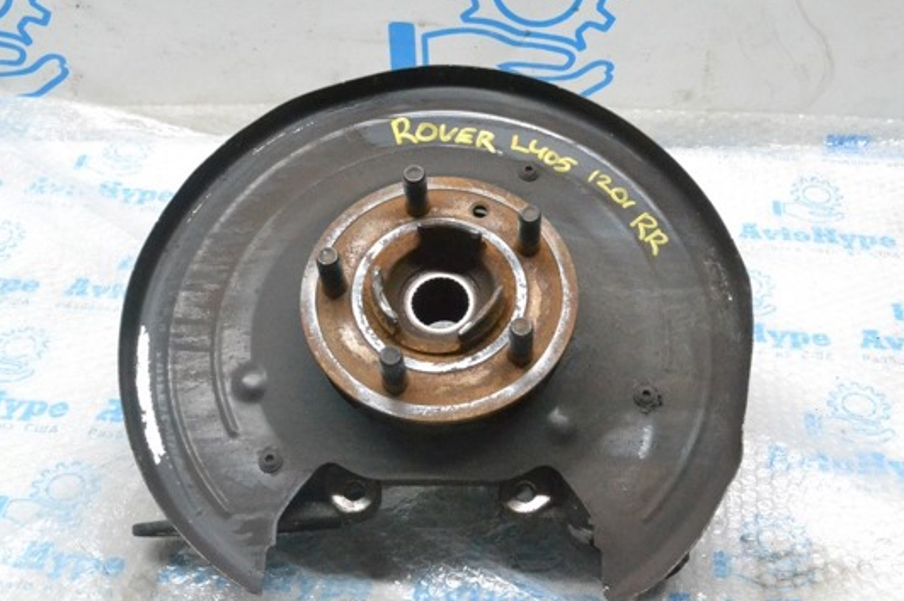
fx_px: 1179
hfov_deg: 41.9
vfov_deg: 28.6
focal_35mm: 47
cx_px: 509
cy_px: 300
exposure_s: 1/160
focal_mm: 26
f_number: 9
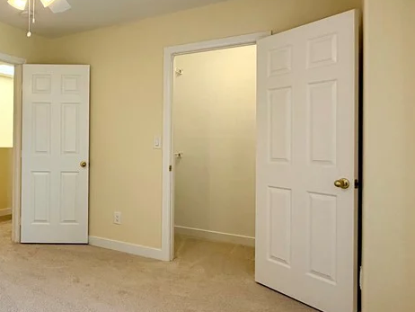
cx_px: 32
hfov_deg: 50.8
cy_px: 136
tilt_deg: +1.0
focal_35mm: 31
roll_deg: -0.3
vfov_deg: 45.4
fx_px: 372
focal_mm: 2.22
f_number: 2.2
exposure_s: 1/120
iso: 80
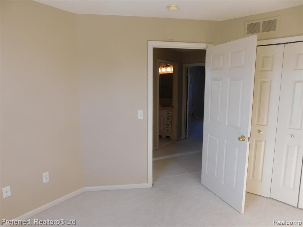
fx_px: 201
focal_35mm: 23
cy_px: 114
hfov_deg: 73.9
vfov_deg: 58.9
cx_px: 152
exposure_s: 1/125
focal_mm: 4
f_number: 3
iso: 125
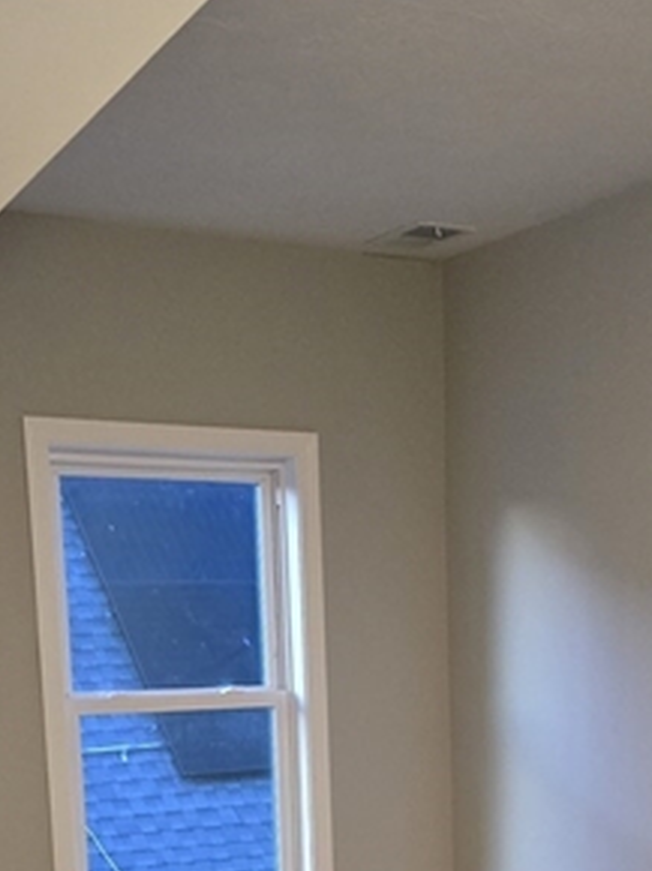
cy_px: 868
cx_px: 406
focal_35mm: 61
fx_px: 1534
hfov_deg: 23.9
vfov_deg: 29.6
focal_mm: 6.3
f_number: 1.7
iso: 640
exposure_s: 1/60
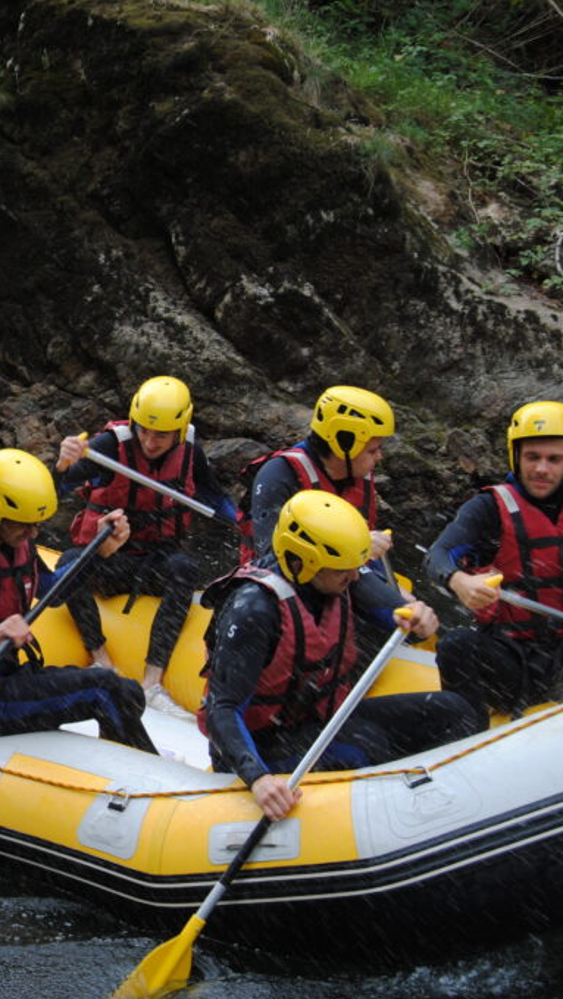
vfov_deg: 23.7
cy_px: 502
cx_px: -107
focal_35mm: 90
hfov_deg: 13.1
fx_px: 2386
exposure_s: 1/125
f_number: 5.6
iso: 100
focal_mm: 38
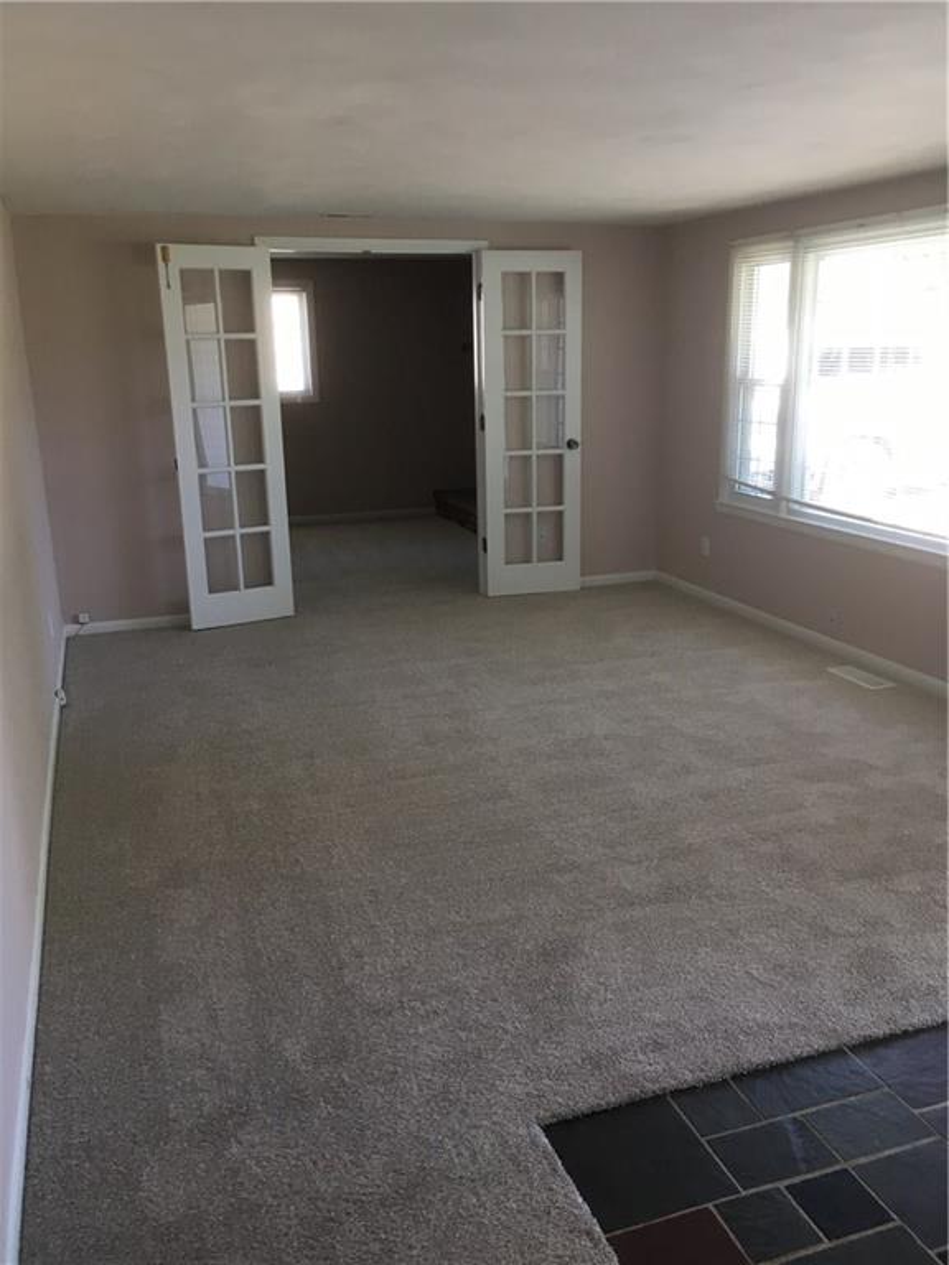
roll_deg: +1.2
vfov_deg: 61.7
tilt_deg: -13.6
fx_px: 1060
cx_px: 474
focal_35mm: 29
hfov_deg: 48.2
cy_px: 632
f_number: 2.2
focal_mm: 4.15
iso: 32
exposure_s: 1/30
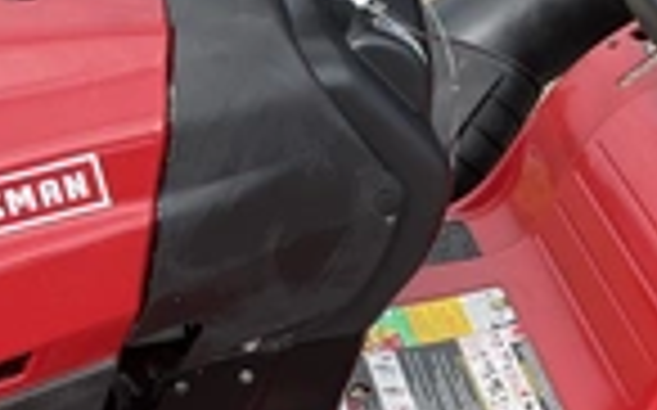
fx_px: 1503
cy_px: 225
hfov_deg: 23.1
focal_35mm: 84
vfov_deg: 15.5
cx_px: 734
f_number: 1.8
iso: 25
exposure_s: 1/562
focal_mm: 3
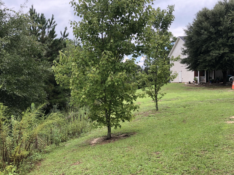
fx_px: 243
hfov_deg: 51.3
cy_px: 111
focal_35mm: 36
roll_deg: +1.7
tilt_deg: -5.9
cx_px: 115
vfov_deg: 39.4
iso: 20
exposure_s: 1/249
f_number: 1.8
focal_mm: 3.99
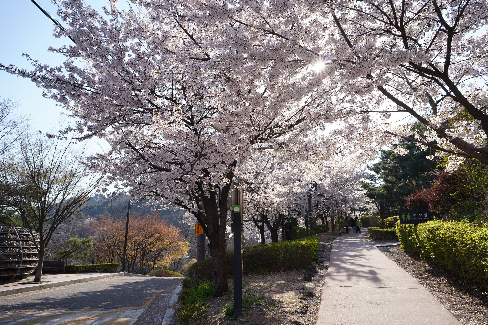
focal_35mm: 24
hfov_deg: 73.7
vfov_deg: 53.1
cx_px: 244
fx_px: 325
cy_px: 162
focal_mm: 24
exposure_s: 1/100
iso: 100
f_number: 10
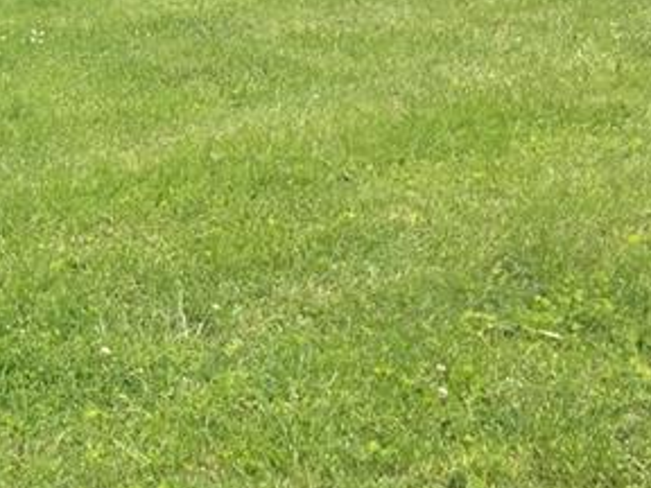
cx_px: -420
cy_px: 307
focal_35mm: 103
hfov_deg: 16.7
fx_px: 1937
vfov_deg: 14.4
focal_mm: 4.15
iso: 25
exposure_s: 1/225
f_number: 2.2
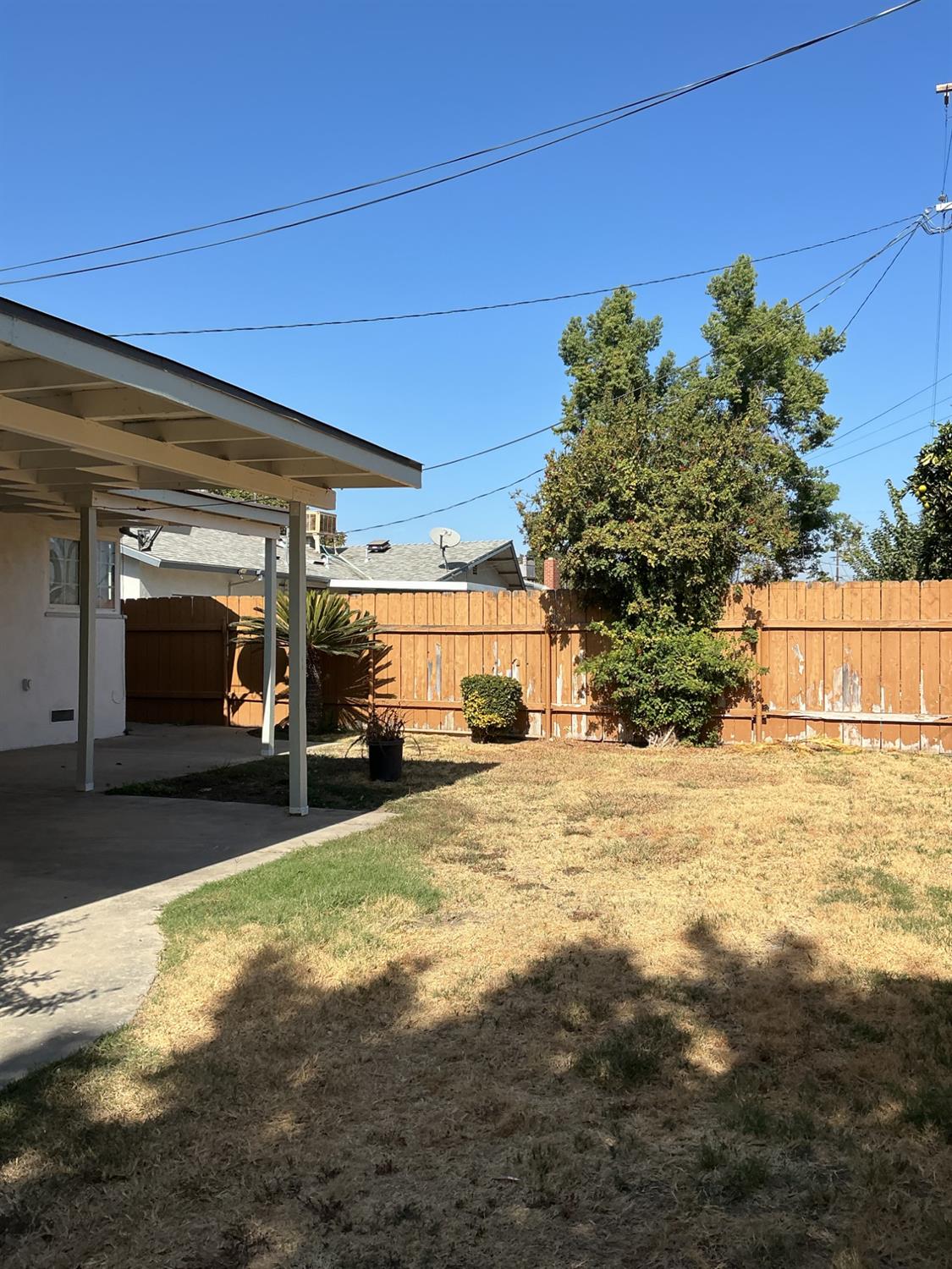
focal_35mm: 29
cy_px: 634
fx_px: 1063
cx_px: 476
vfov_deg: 61.7
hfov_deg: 48.2
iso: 25
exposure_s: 1/1912
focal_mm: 3
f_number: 1.8
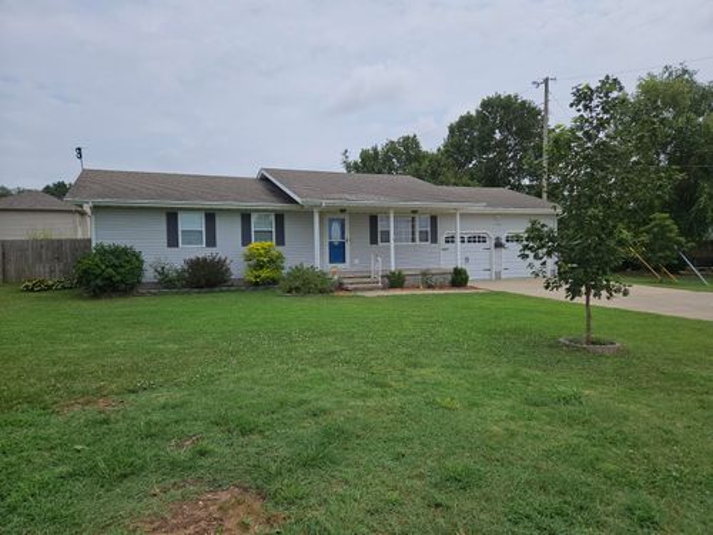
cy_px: 268
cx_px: 356
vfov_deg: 58.9
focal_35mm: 23
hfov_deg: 73.9
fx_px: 474
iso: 25
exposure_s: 1/3550
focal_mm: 5.4
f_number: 1.8
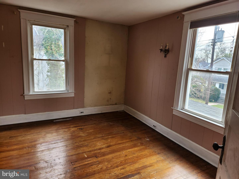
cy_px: 90
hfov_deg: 73.9
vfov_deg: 58.9
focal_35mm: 23
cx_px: 120
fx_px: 159
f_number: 1.8
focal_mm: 5.4
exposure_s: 1/180
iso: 32
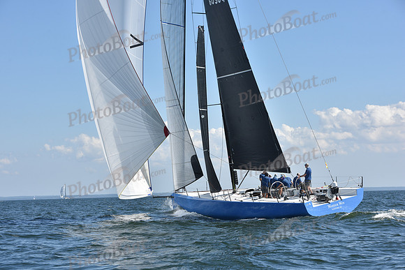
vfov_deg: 14.4
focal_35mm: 95
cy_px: 135
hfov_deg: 21.5
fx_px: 1069
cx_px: 202
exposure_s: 1/1250
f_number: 8
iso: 320
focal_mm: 95
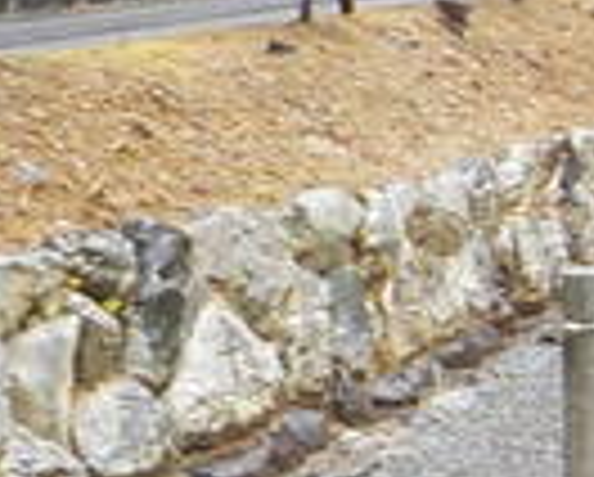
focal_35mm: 133
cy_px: 18
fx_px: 2342
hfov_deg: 13.3
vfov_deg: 11.5
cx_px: 986
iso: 125
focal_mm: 4.1
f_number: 3.3
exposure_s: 1/30
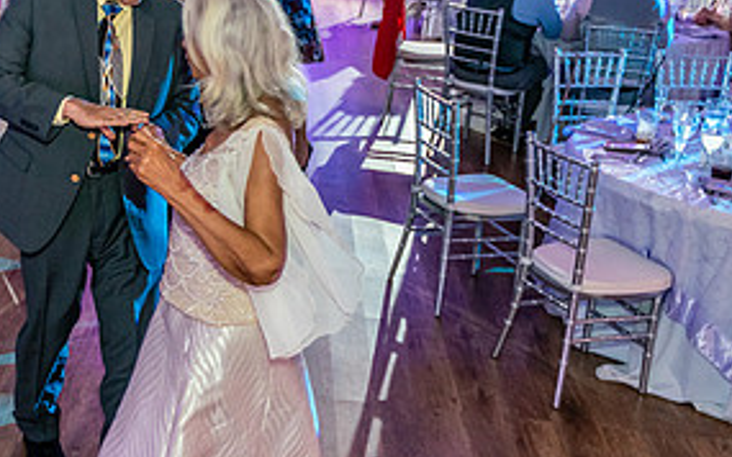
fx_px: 1157
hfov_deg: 33.4
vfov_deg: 22.3
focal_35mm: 58
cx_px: 87
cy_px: 158
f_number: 3.2
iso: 3200
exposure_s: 1/125
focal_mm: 28
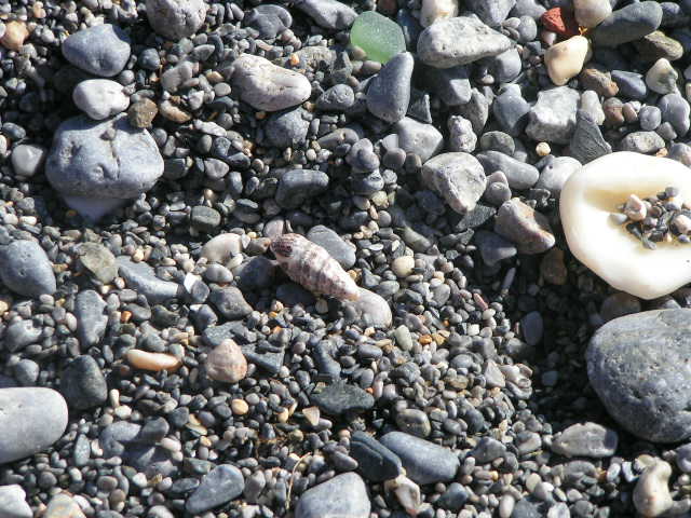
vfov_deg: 7.2
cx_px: 346
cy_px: 259
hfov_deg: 9.6
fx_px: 4112
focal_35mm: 206
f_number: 5.6
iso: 50
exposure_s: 1/400
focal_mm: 31.5
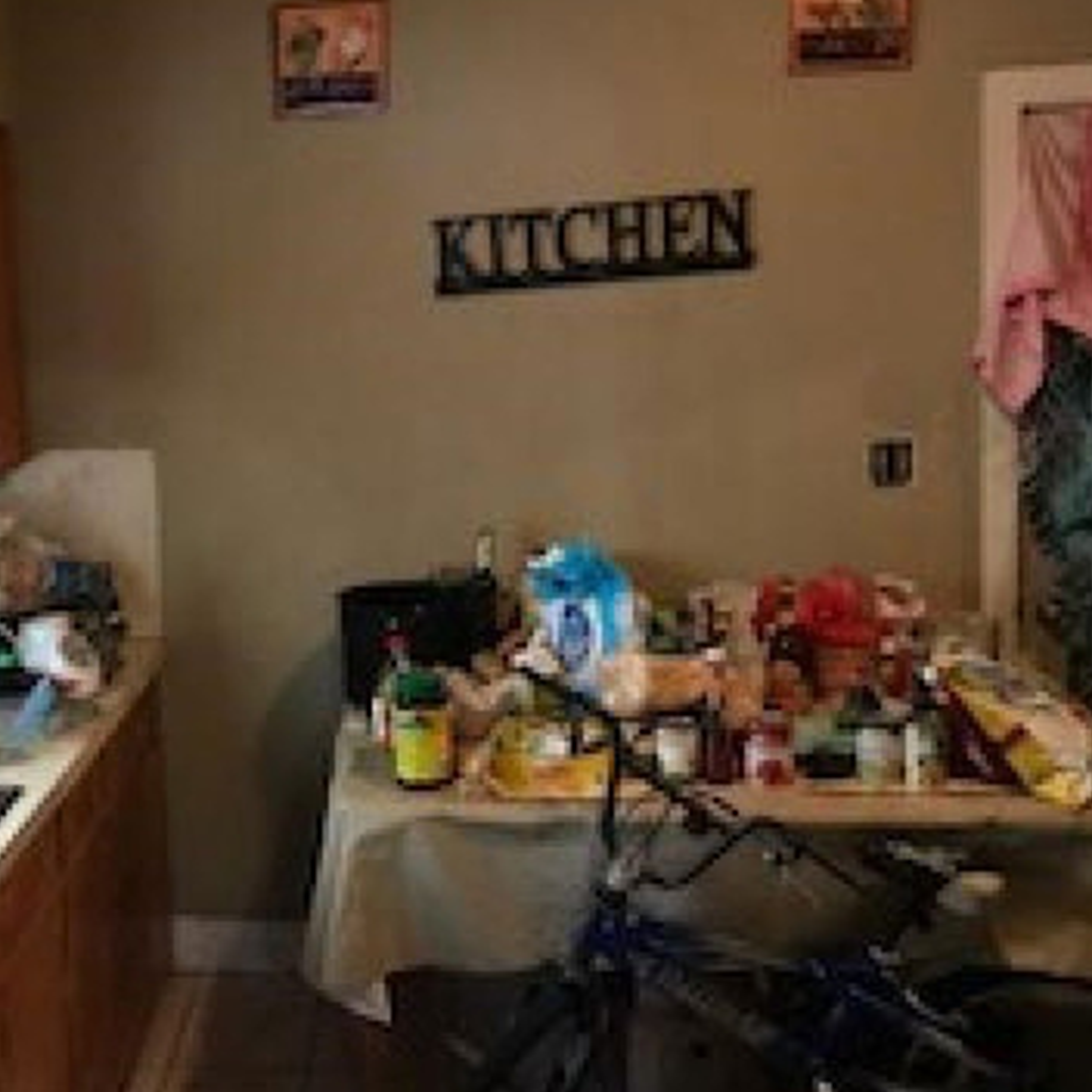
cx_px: 168
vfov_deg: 37.5
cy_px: 512
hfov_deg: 35.9
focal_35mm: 45
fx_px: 1606
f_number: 1.8
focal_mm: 3.99
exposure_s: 1/7
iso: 80
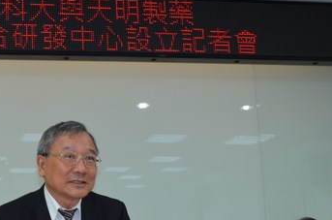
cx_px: 44
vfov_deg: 21.3
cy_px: 165
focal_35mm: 63
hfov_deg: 30.8
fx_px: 580
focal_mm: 24
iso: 800
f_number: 4
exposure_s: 1/60
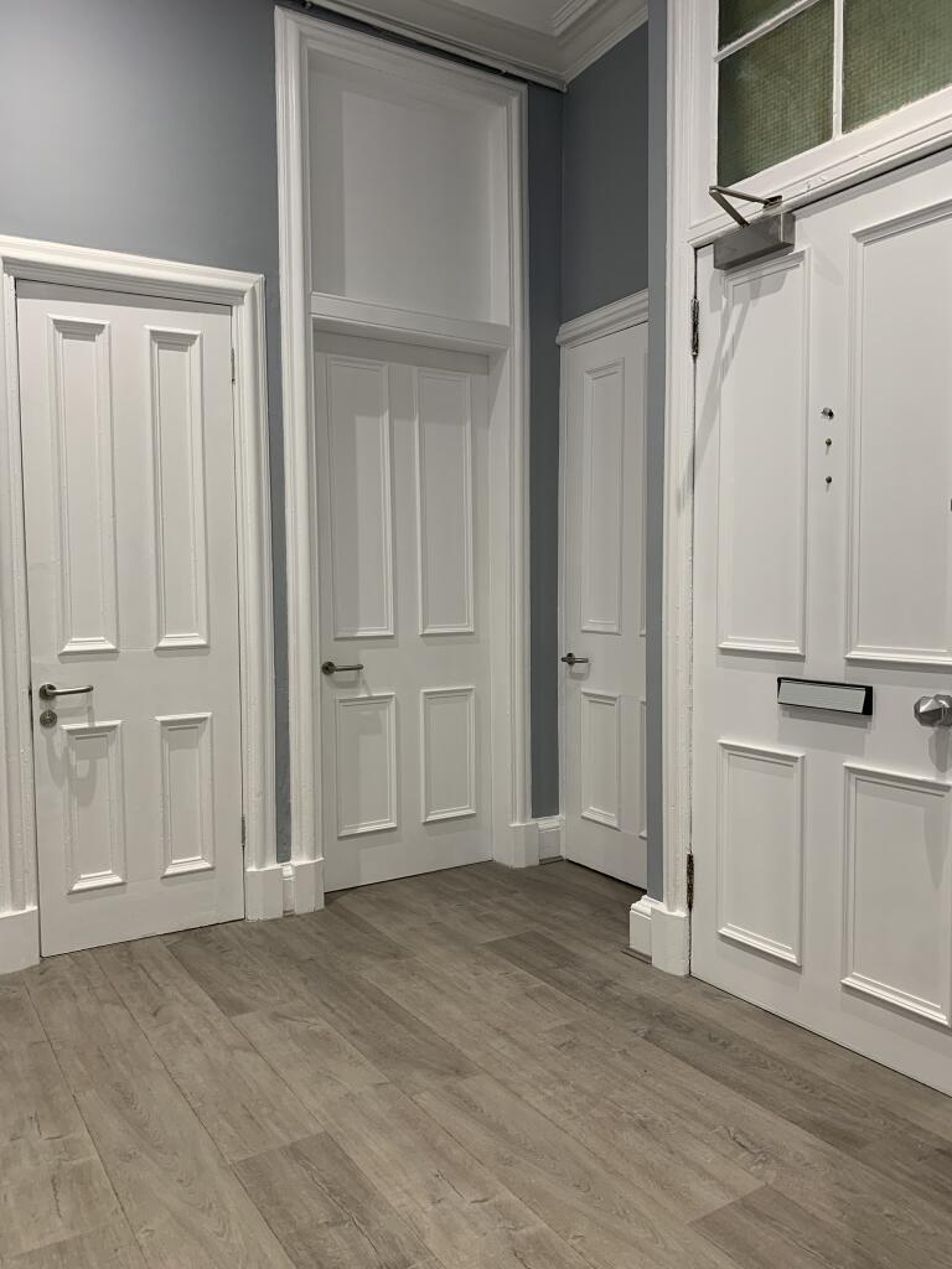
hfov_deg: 53.1
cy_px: 634
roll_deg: +1.9
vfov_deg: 67.3
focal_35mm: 26
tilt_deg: -2.3
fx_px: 953
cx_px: 476
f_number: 1.8
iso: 125
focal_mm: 4.25
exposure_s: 1/50
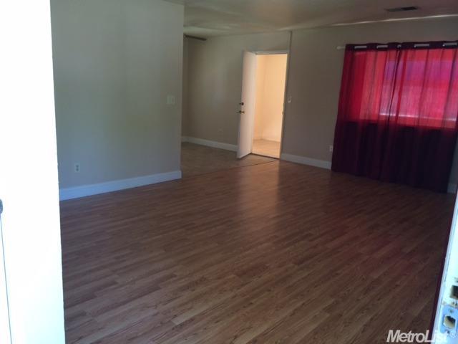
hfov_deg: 61.7
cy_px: 172
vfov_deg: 48.2
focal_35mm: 29
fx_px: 384
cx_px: 229
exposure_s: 1/30
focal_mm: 4.15
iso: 64
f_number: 2.2
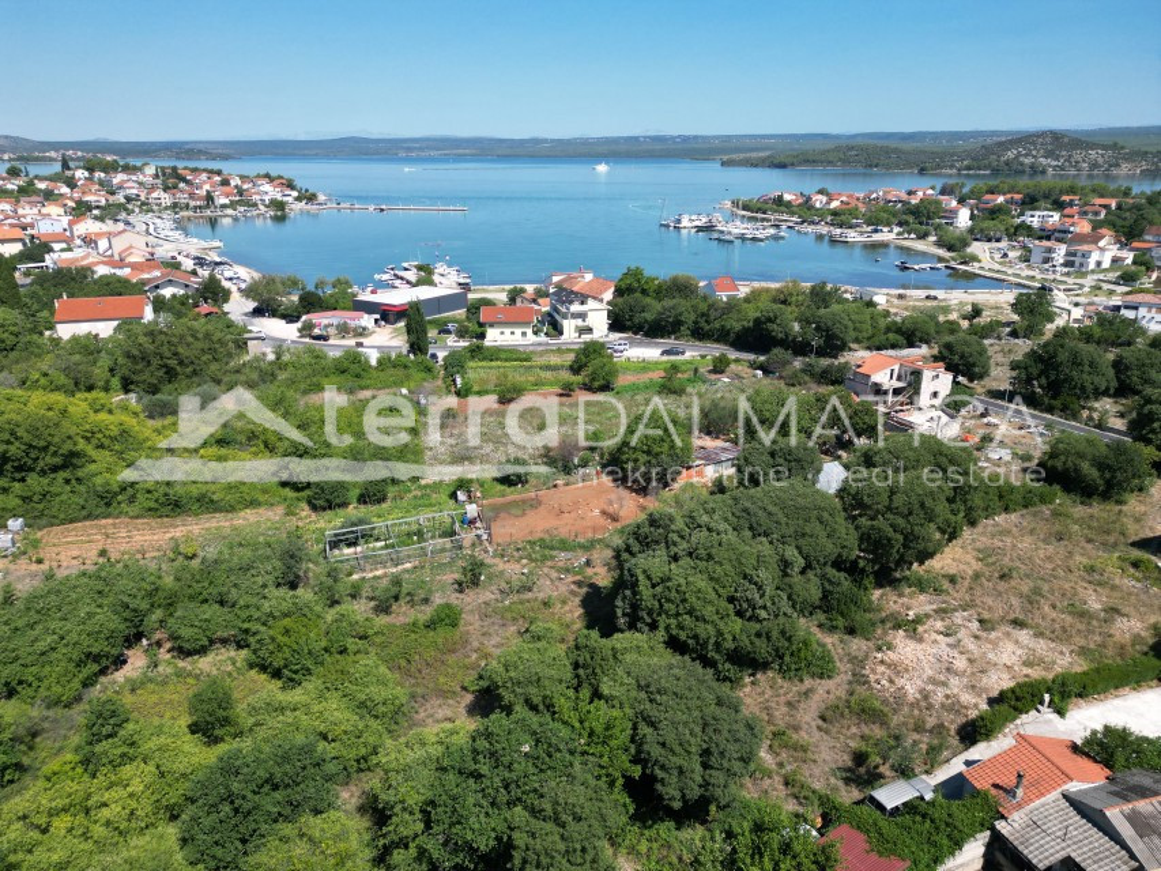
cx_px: 580
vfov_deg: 56.8
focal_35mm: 24
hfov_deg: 71.6
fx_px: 805
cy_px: 436
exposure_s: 1/2500
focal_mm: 6.72
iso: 100
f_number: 1.7
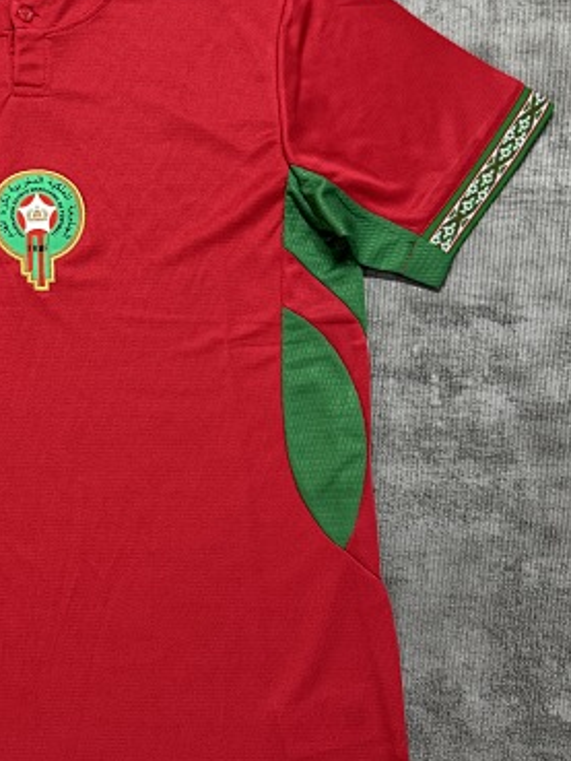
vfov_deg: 36.6
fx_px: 1143
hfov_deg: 26.7
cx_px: 21
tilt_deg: -79.1
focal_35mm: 52
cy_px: 287
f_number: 1.78
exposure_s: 1/60
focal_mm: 6.76
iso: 400
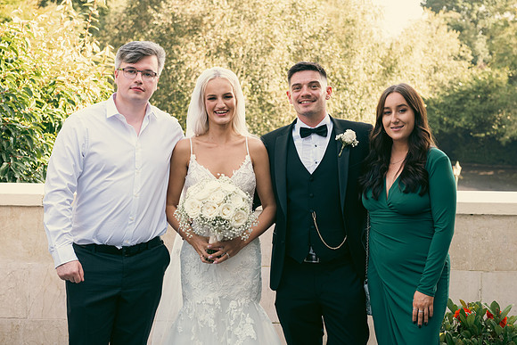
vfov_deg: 20.6
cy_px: 172
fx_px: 948
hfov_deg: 30.5
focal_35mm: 66
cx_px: 258
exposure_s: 1/160
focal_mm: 66
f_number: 6.3
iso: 320
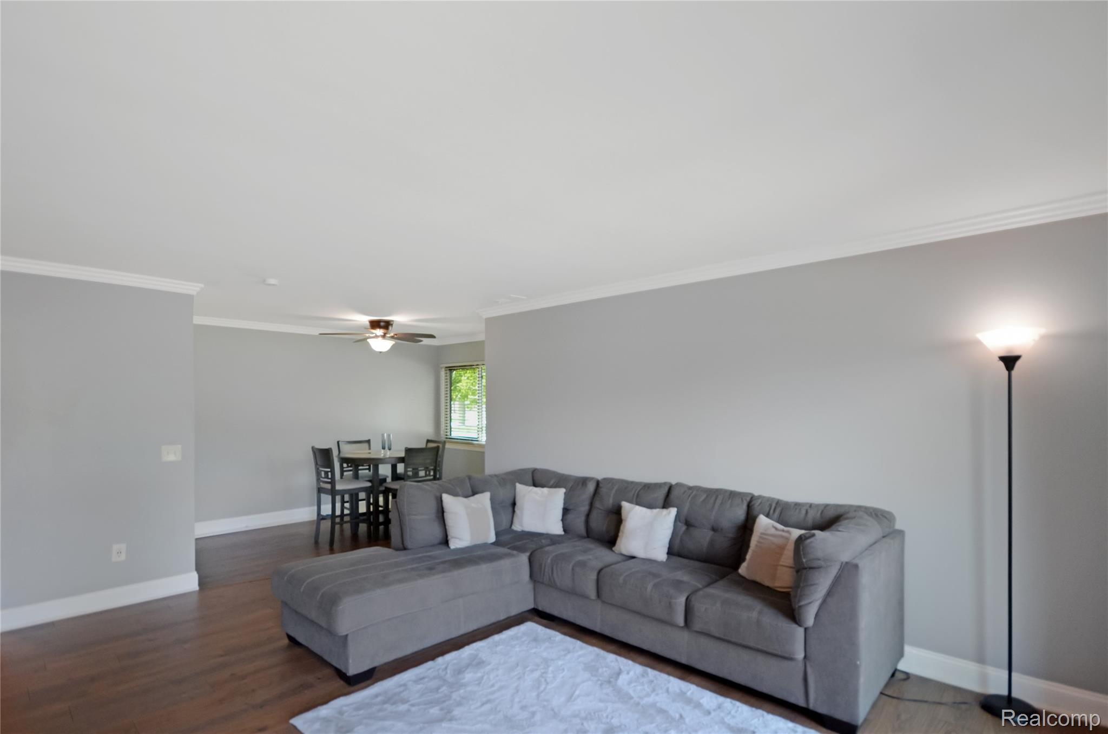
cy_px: 367
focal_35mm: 17
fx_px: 530
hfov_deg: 92.6
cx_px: 554
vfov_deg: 69.4
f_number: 4.2
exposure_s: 1/60
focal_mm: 11.5
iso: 800
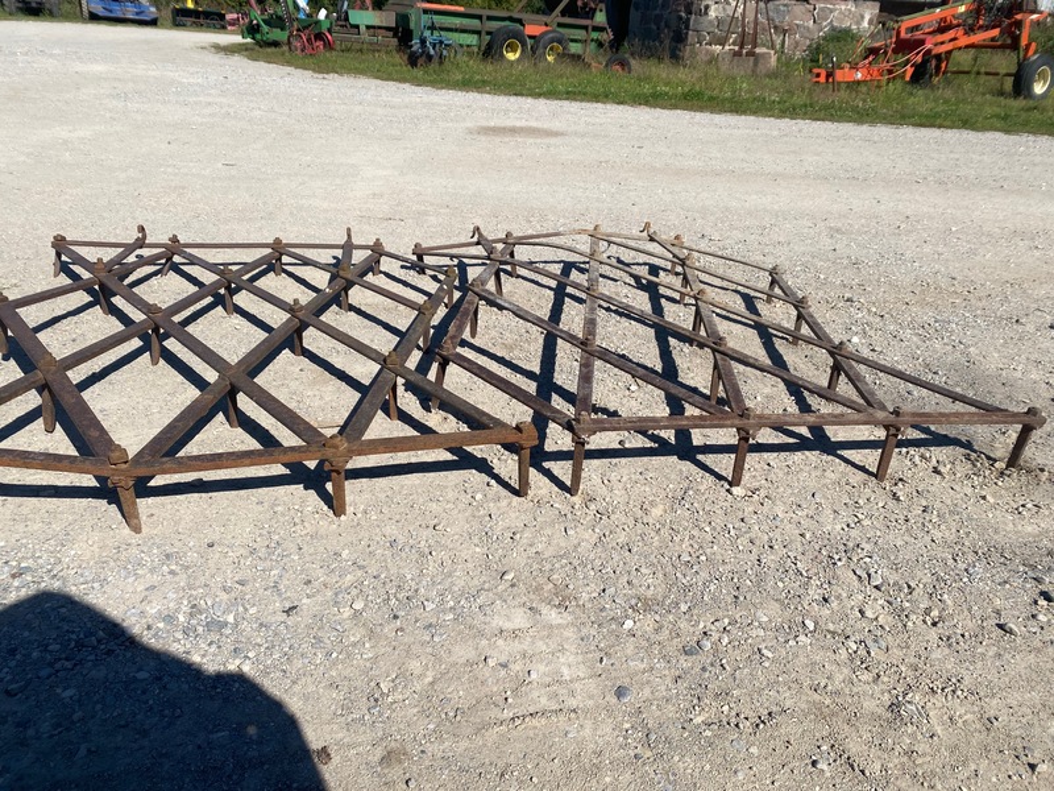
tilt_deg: -25.4
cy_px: 396
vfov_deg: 53.1
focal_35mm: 26
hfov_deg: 67.3
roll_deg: -6.3
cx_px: 527
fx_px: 792
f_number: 1.8
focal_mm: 4.25
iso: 32
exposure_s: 1/4608
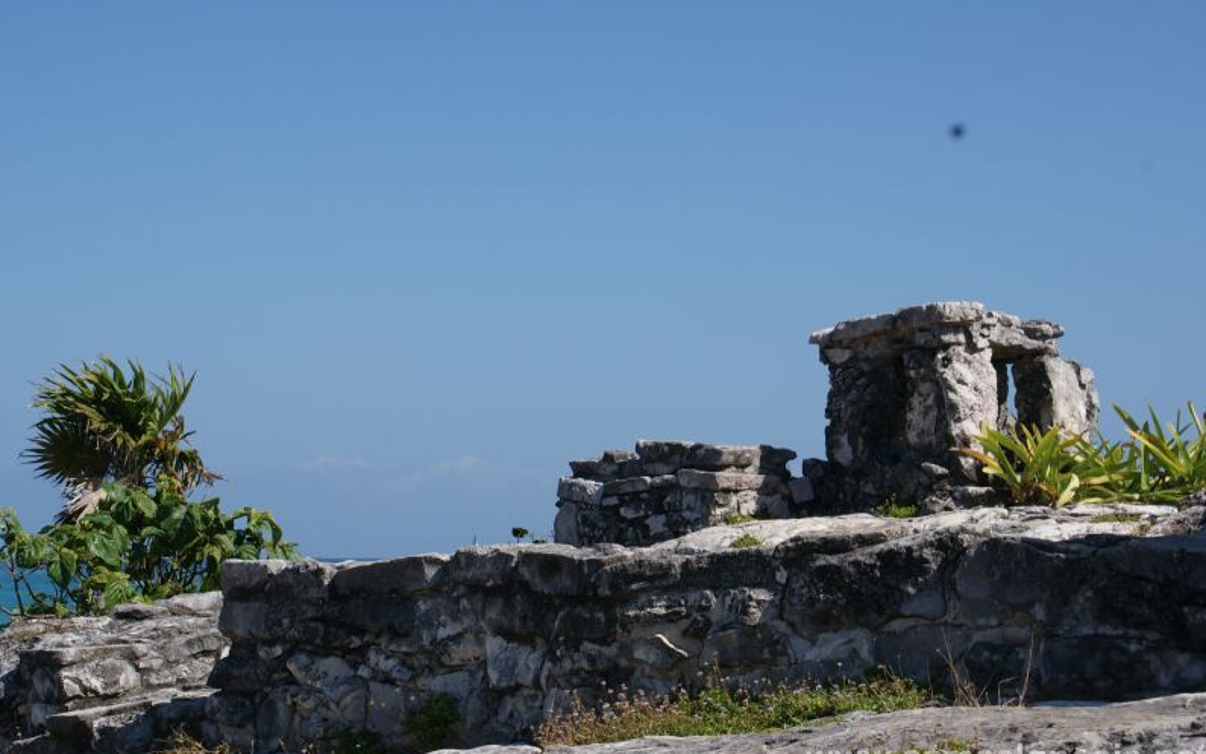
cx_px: 604
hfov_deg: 26.8
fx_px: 2531
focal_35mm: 77
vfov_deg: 16.9
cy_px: 375
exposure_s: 1/160
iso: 100
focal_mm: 50
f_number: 13
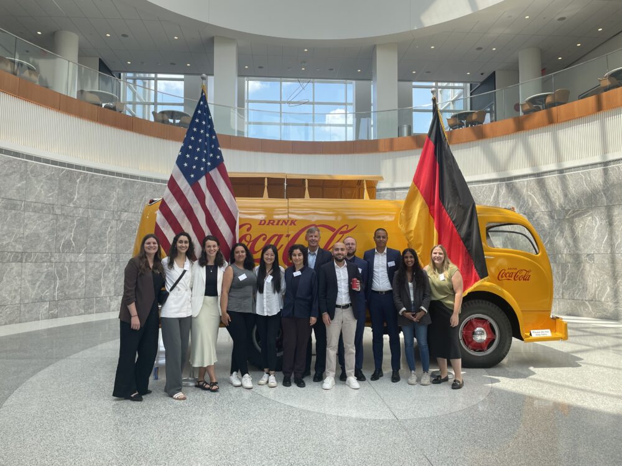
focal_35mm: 26
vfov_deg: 53.1
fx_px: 467
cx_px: 311
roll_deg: +0.2
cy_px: 233
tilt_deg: +4.4
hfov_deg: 67.3
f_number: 1.6
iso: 32
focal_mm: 4.2
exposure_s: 1/465
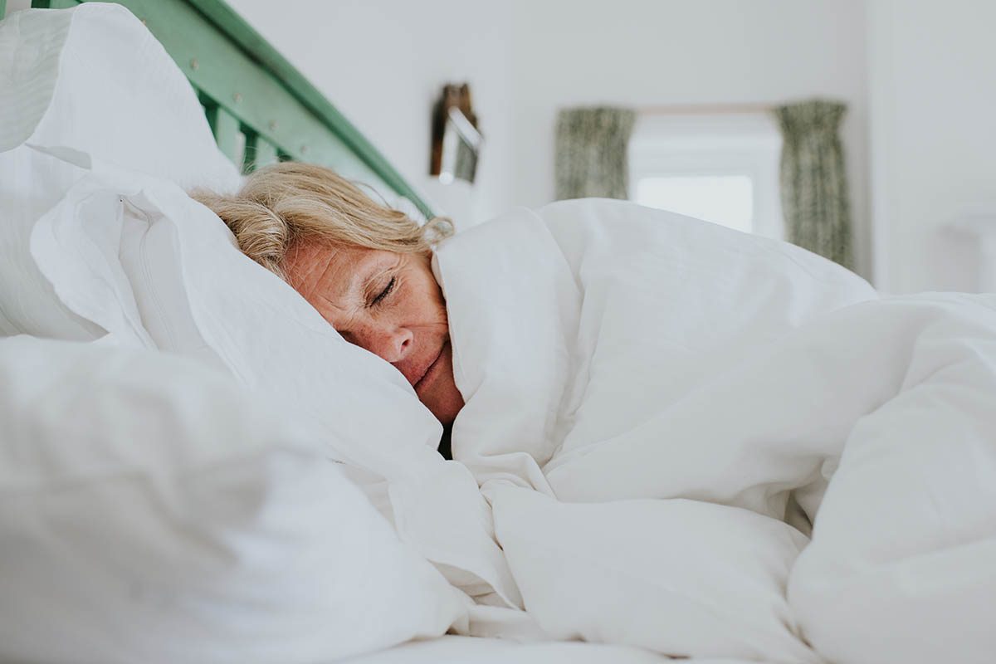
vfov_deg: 37.9
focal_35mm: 35
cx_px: 498
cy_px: 332
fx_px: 968
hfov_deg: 54.4
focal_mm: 35
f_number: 3.2
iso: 320
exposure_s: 1/200
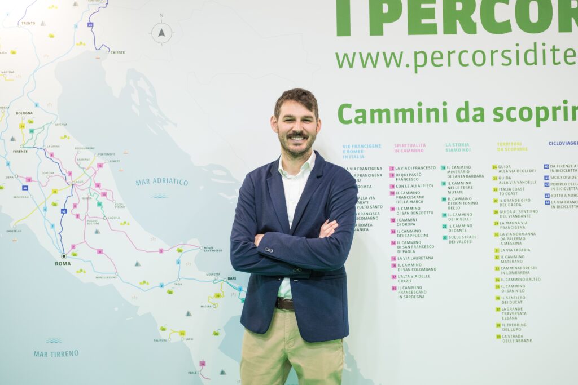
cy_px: 192
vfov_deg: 33.4
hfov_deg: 48.5
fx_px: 642
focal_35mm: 40
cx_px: 289
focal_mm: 40
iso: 640
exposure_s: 1/250
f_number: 3.2
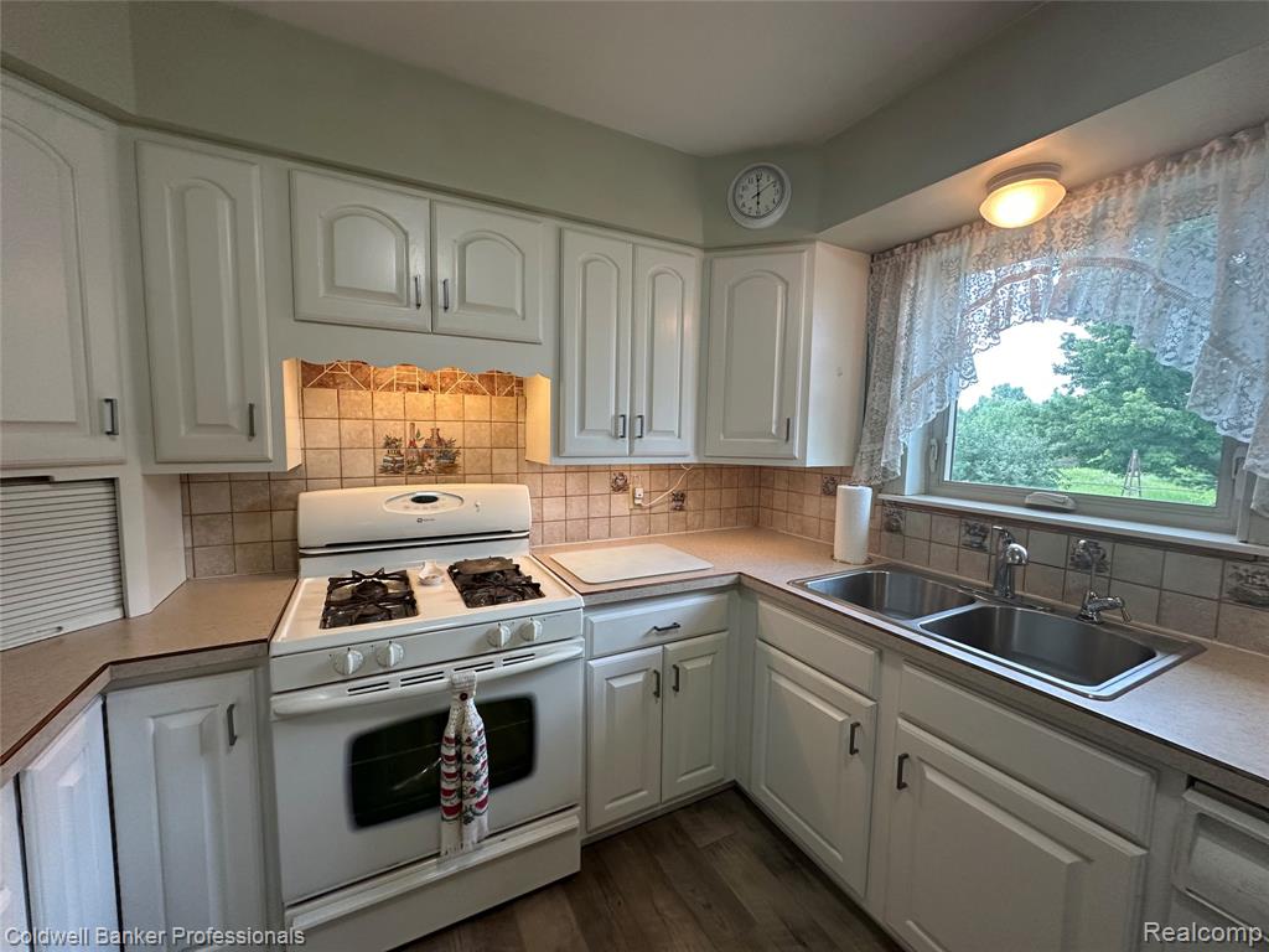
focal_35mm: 14
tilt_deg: -4.9
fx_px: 513
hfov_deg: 102.1
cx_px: 634
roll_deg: -1.0
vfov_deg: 85.7
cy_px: 476
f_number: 2.2
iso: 200
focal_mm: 2.22
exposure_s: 1/120
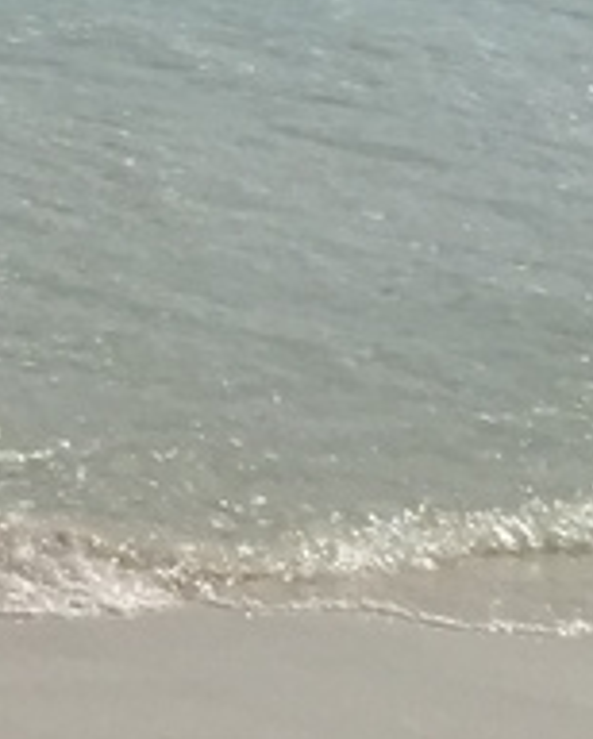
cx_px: -1328
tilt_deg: -0.8
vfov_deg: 10.1
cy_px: -739
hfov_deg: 7.4
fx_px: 3877
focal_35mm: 177
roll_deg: -0.6
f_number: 2.2
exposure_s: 1/6623
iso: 32
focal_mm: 4.15
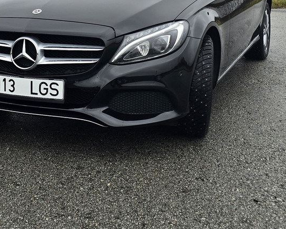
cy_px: -6
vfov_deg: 21.9
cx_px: 92
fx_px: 567
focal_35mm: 67
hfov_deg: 28.1
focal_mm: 6.3
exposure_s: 1/180
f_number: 1.7
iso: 32
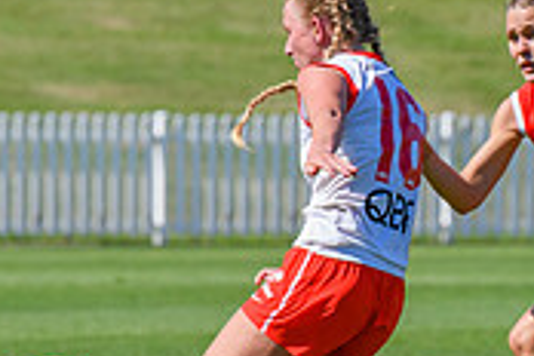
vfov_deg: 1.1
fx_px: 17799
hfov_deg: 1.7
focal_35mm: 1200
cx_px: 492
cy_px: 248
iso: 800
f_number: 7.1
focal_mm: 280
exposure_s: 1/2000
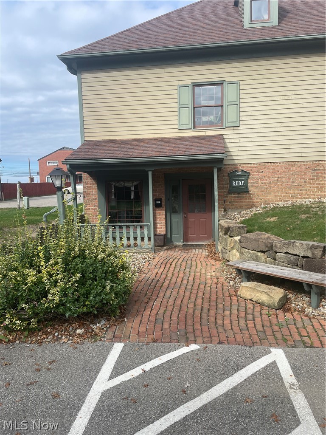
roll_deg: +2.6
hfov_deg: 53.1
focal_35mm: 26
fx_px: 326
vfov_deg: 67.3
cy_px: 218
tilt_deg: -5.5
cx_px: 163
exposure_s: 1/2304
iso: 32
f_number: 1.6
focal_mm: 4.2
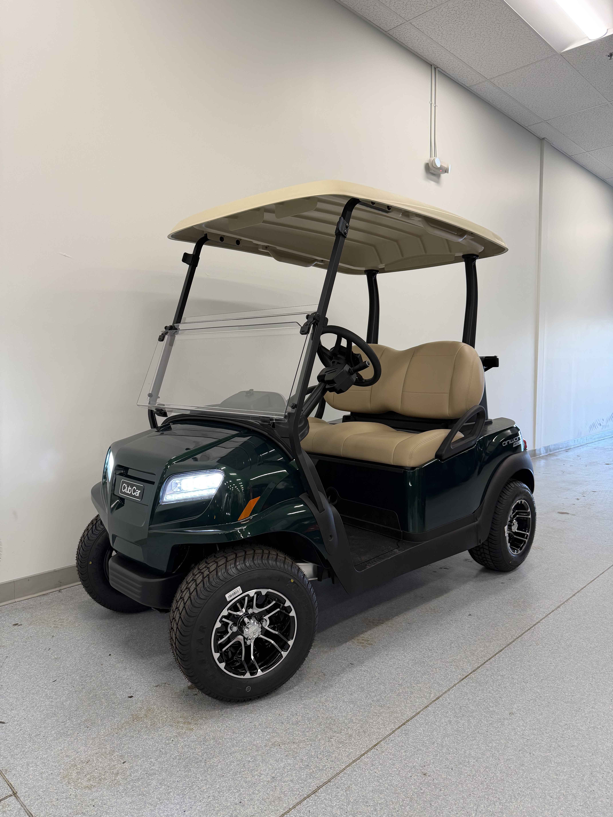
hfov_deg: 56.8
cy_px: 408
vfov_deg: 71.6
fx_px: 567
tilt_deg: -5.0
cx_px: 306
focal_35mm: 24
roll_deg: +0.7
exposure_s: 1/120
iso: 200
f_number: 1.78
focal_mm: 6.76
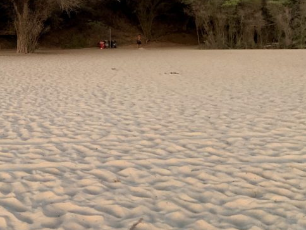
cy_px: 15
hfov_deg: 32.8
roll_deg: +1.3
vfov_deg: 25.6
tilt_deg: +4.4
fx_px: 486
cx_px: 20
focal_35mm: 55
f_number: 1.8
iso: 640
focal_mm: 4.25
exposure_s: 1/30
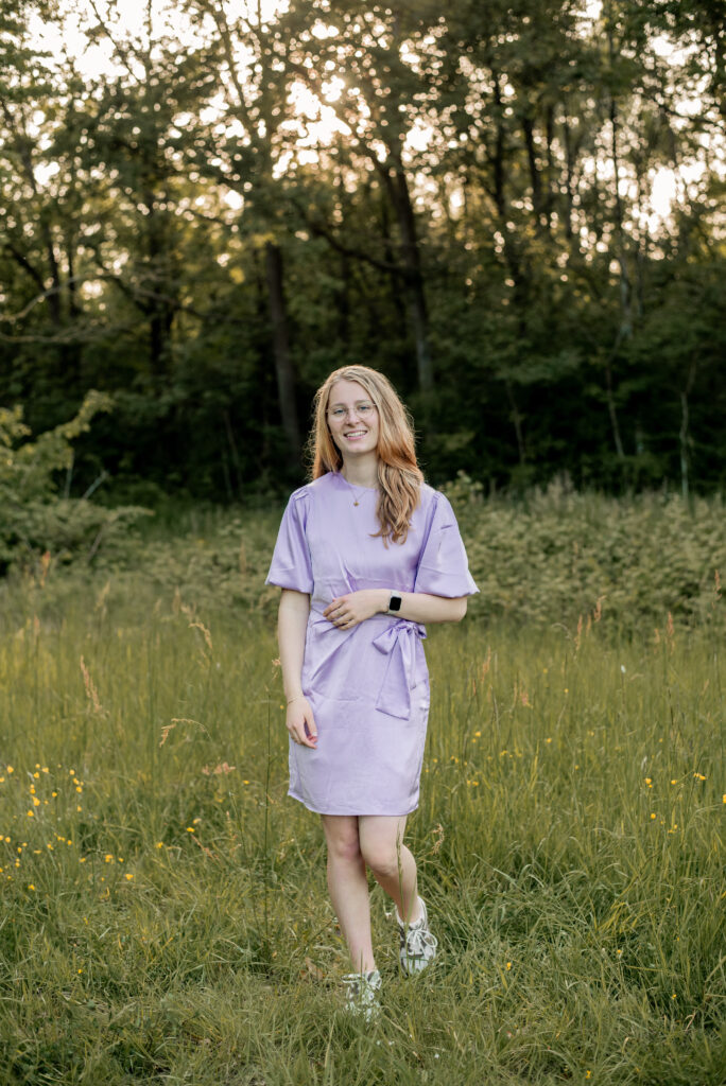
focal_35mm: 50
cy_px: 543
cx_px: 363
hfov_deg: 27.0
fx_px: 1510
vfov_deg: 39.6
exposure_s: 1/800
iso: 500
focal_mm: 50
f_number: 2.5
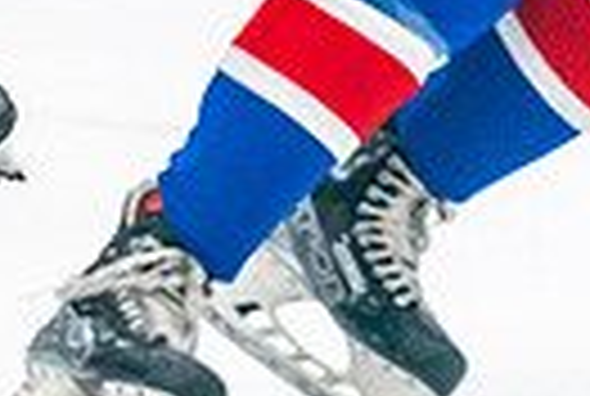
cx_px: -466
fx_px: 15194
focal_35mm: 925
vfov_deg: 1.5
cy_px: -520
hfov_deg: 2.2
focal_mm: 184
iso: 3200
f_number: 2.8
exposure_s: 1/1000
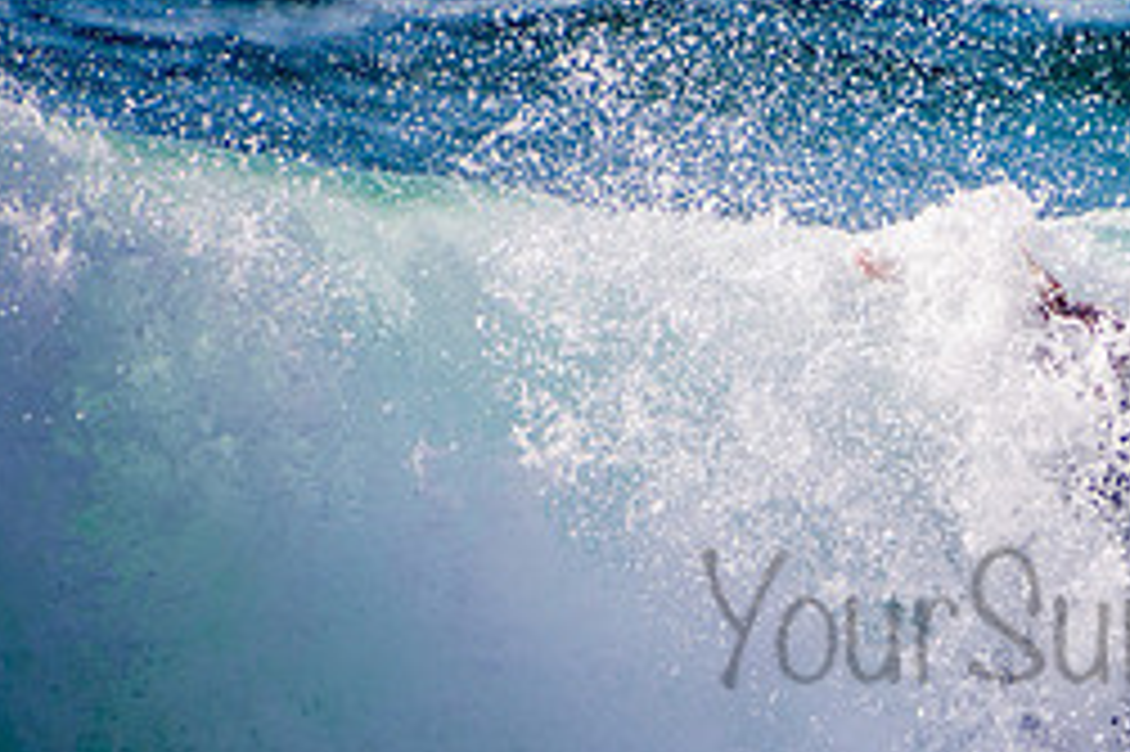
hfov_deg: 1.5
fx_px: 43506
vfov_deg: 1.0
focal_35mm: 1387
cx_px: 1166
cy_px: 579
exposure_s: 1/2000
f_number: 5.6
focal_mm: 400
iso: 250
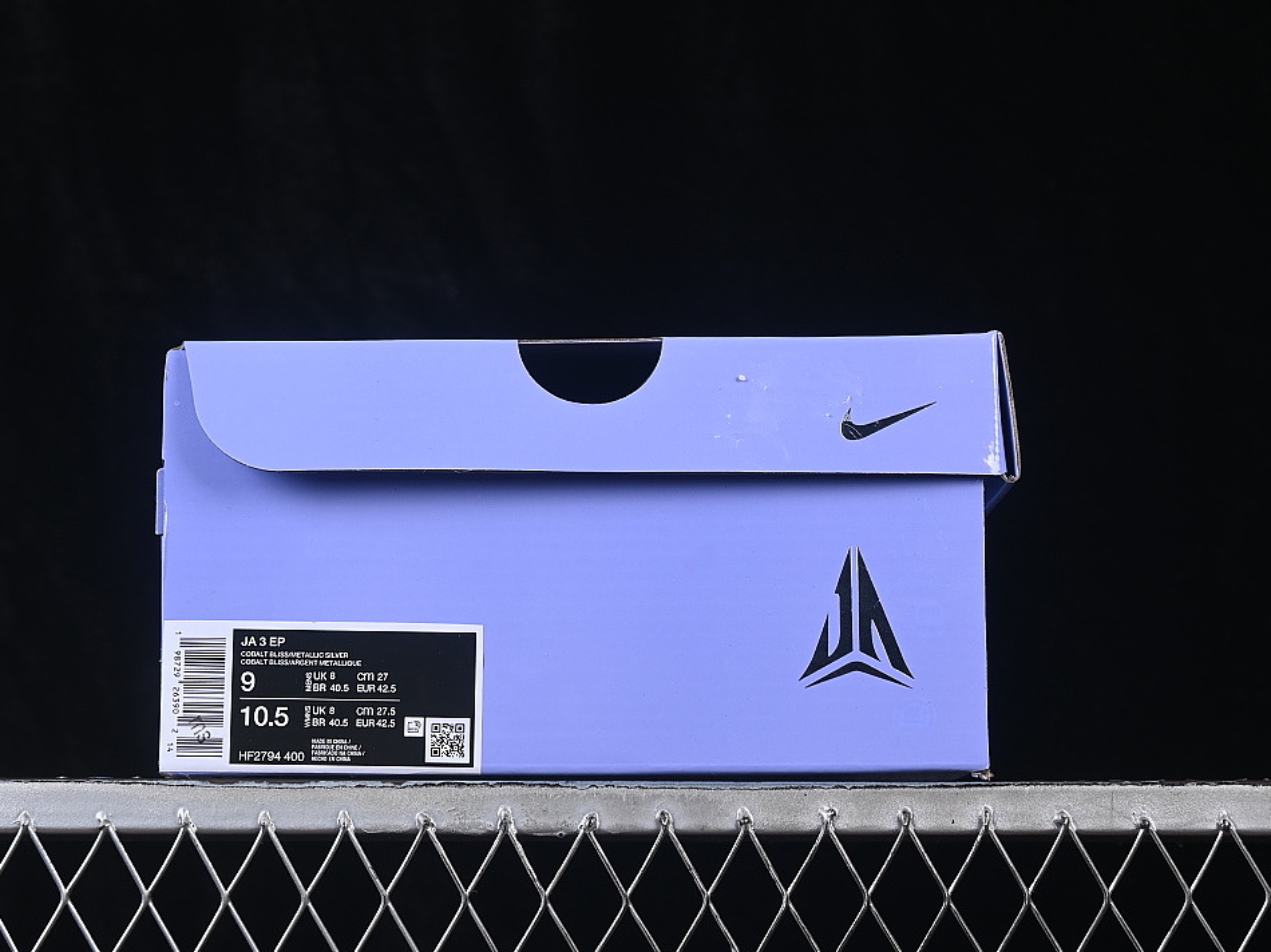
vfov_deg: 18.0
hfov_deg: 23.8
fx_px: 3010
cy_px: 477
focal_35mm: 82
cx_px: 589
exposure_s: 1/80
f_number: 8
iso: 160
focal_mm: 50
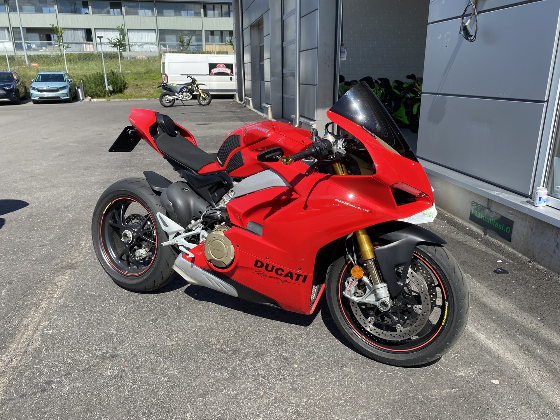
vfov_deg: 53.1
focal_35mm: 26
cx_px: 280
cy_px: 210
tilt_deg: -17.5
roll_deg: +1.1
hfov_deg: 67.3
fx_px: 421
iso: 32
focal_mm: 4.25
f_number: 1.8
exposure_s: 1/1701
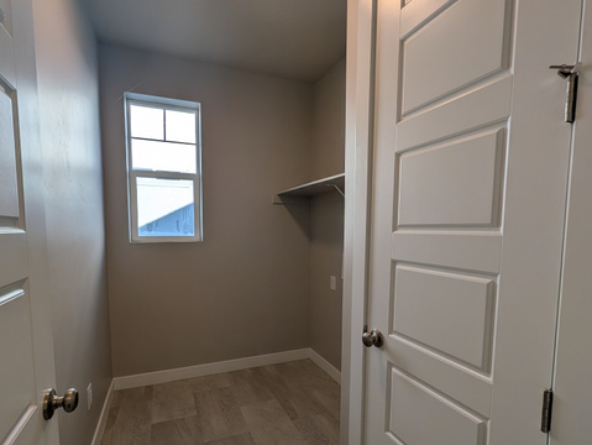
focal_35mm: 16
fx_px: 274
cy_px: 253
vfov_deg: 77.8
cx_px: 279
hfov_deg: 94.4
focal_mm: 2.02
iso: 58
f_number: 1.7
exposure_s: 1/552
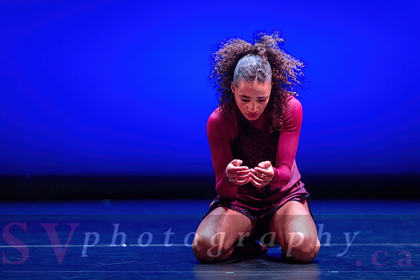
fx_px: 1287
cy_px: 140
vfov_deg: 12.4
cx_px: 210
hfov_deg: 18.5
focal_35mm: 110
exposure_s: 1/250
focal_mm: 105
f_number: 1.4
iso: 1250
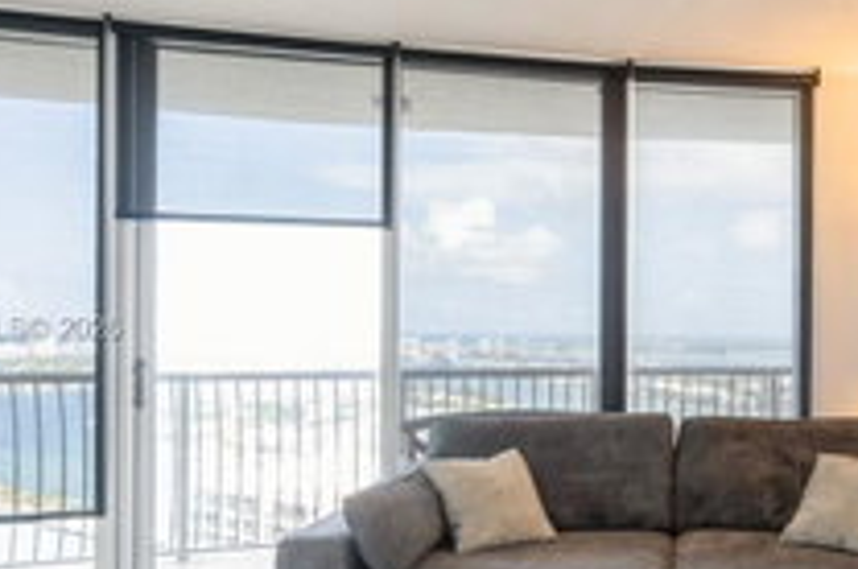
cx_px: 726
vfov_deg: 35.7
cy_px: 330
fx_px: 880
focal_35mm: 37
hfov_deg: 48.0
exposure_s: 1/8
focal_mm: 16
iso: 160
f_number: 8
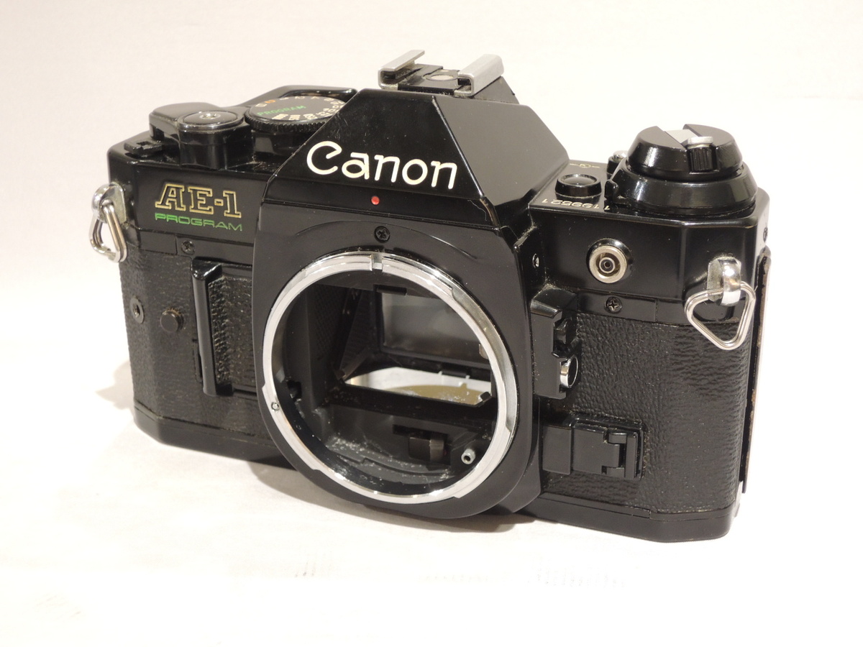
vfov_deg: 26.6
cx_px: 432
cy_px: 324
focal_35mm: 55
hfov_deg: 34.9
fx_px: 1371
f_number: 4
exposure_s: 1/50
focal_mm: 9.9
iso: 400
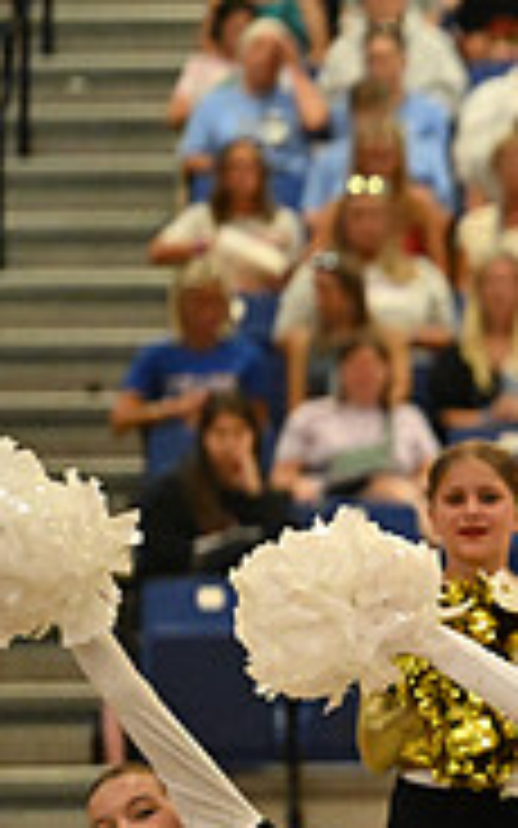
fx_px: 9442
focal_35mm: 418
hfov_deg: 3.1
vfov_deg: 5.0
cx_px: 1293
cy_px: 641
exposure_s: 1/1000
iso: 8000
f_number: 2.8
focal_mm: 130
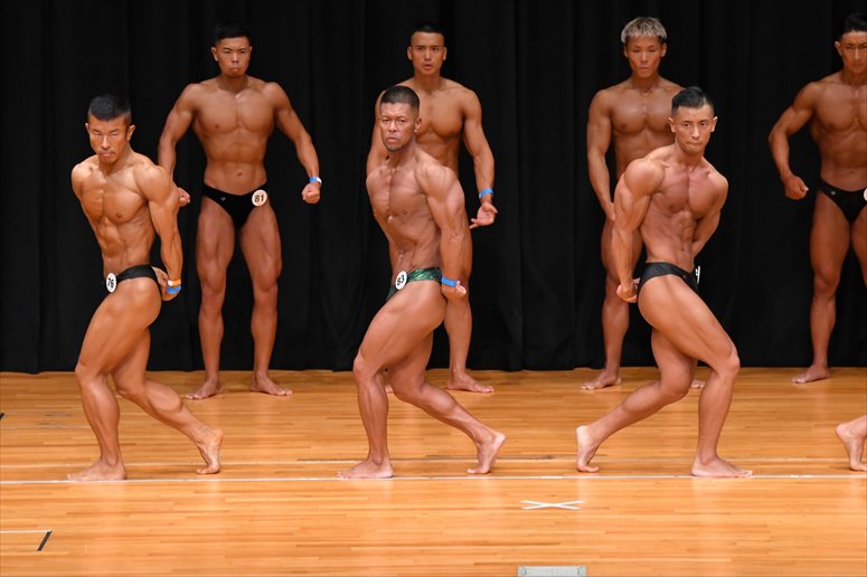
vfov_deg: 5.7
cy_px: 288
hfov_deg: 8.6
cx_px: 434
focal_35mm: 240
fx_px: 5777
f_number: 5.6
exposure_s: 1/400
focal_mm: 160
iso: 4000
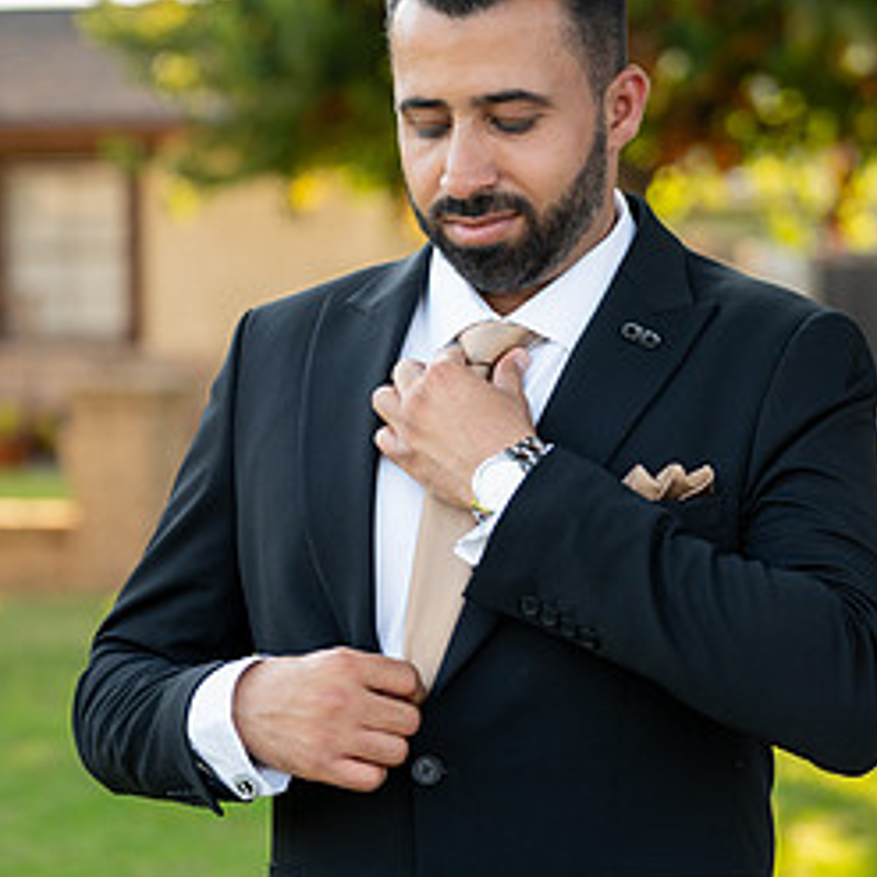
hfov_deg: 15.0
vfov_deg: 15.0
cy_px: 486
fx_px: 3325
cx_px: 525
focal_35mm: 116
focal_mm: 75
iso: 320
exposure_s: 1/500
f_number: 2.8
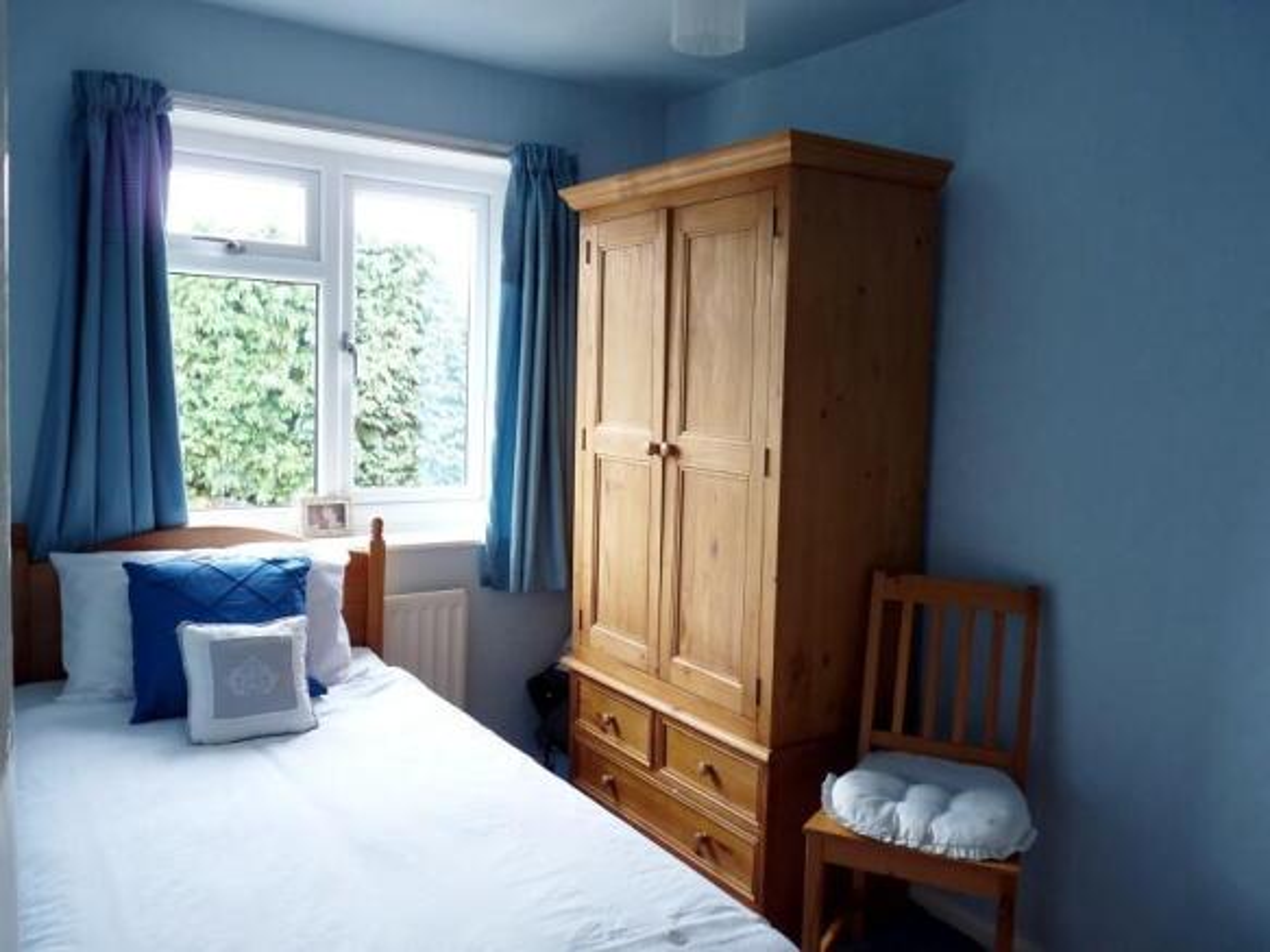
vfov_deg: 51.3
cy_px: 476
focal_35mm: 27
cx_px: 635
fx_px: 990
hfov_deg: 65.3
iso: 125
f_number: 2.8
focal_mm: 4.8
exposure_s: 1/40
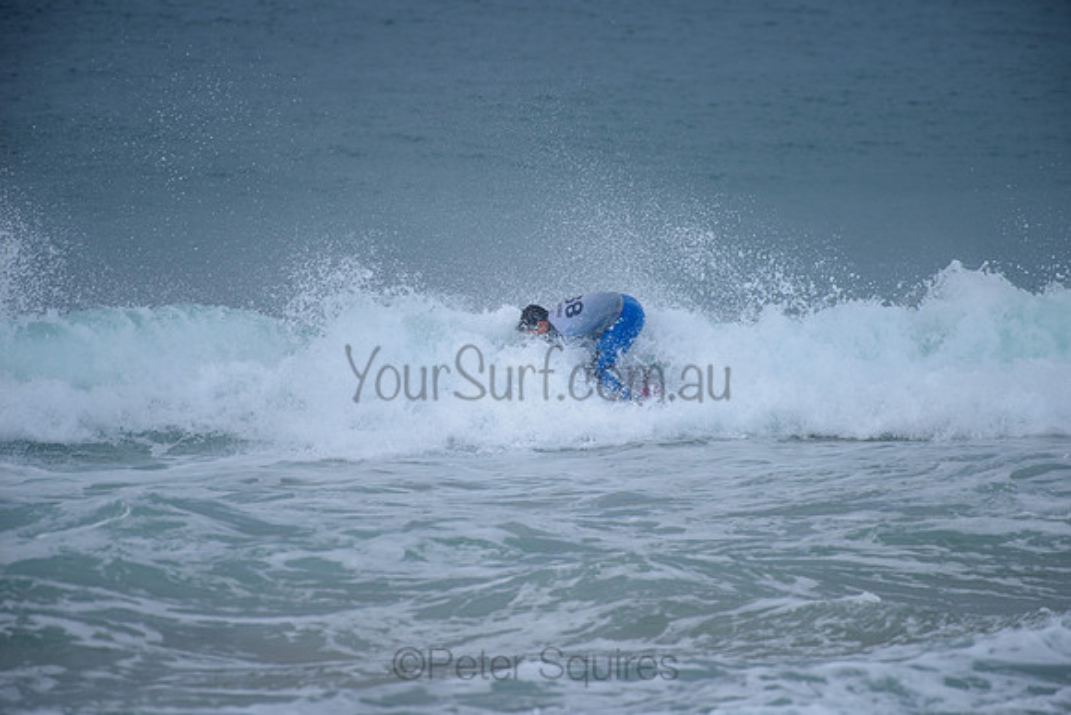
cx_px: 536
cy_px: 358
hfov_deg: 4.1
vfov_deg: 2.8
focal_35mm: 500
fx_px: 14878
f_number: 5.6
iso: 180
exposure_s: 1/800
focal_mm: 500
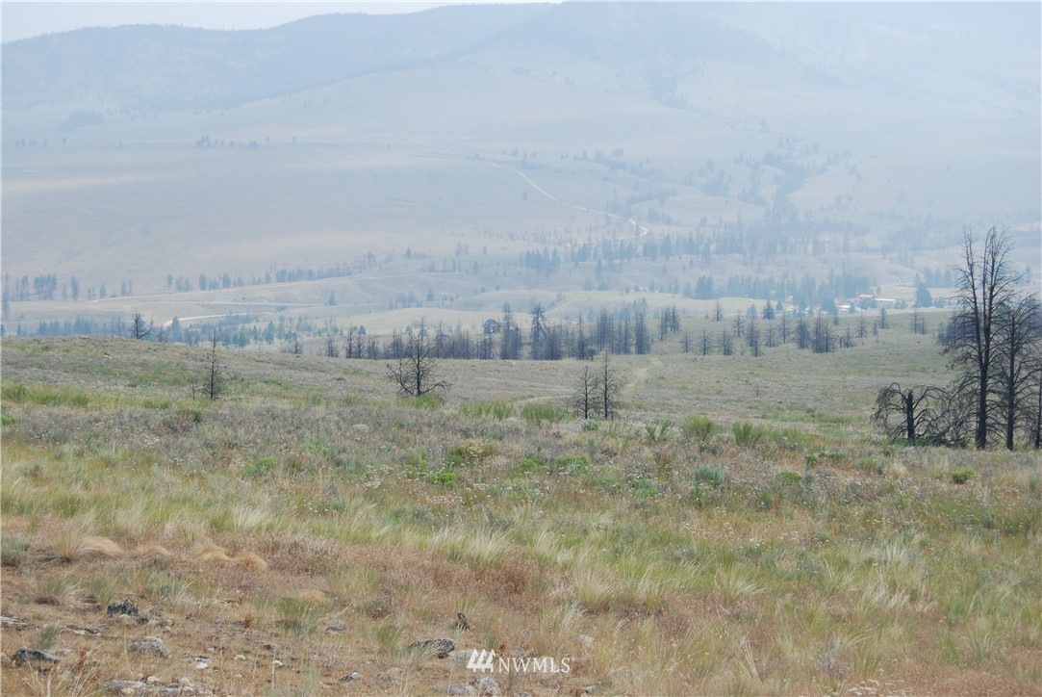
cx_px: 521
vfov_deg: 21.6
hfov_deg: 31.9
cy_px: 348
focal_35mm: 63
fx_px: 1825
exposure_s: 1/250
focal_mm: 42
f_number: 8
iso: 100
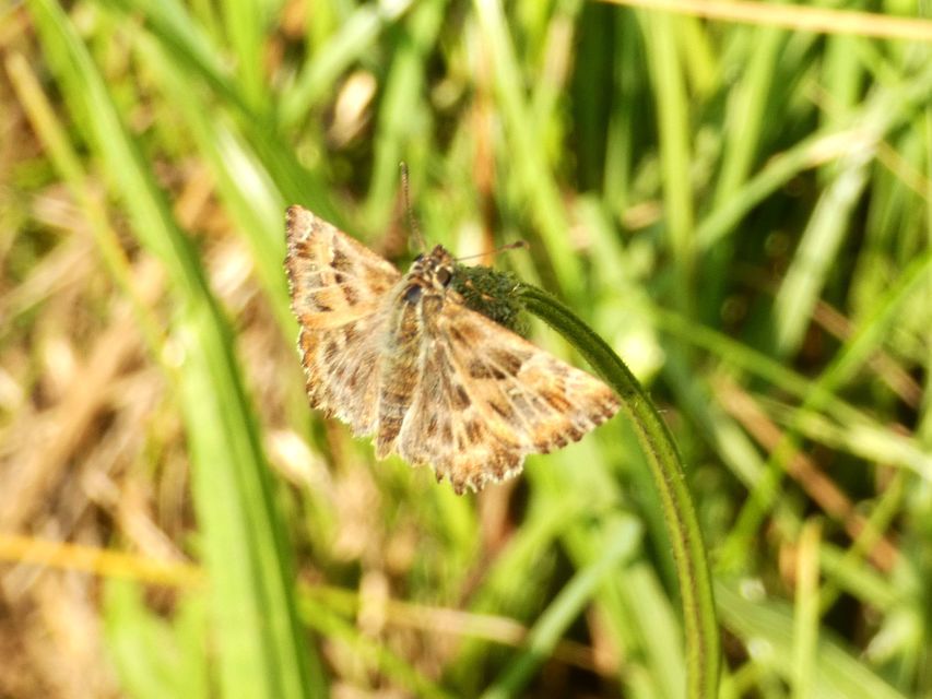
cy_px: 350
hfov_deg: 9.7
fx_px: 5520
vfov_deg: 7.2
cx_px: 466
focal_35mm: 205
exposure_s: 1/80
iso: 100
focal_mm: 36.8
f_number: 5.5
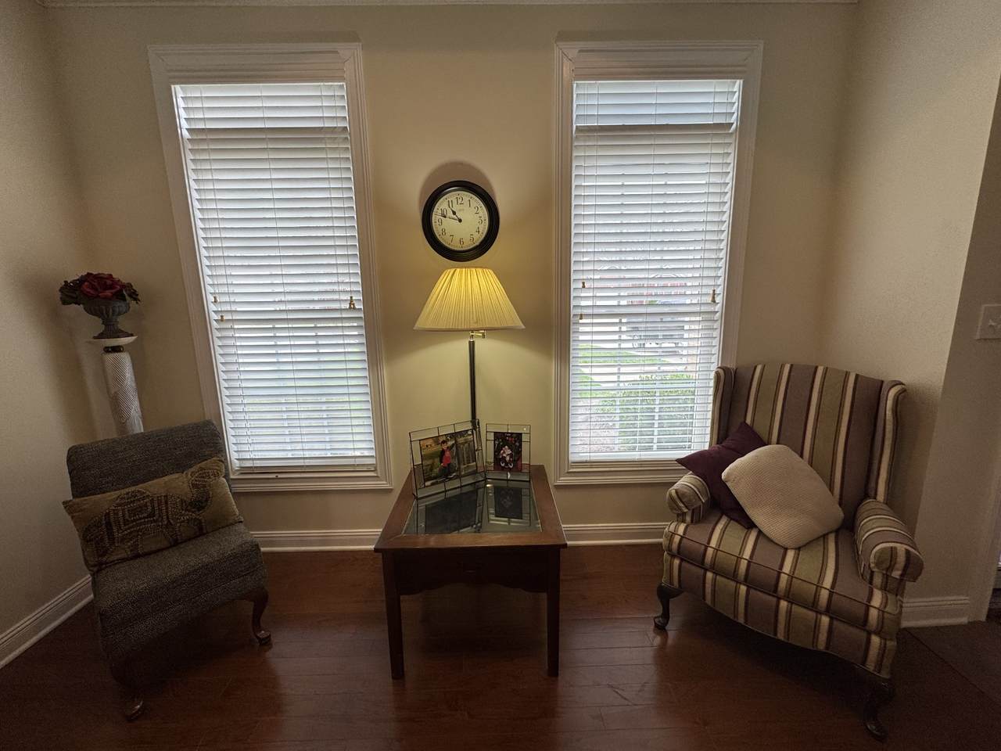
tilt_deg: -11.0
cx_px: 500
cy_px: 376
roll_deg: +0.8
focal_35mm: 14
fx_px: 405
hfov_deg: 102.1
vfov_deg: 85.7
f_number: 2.2
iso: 64
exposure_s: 1/120
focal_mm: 2.22
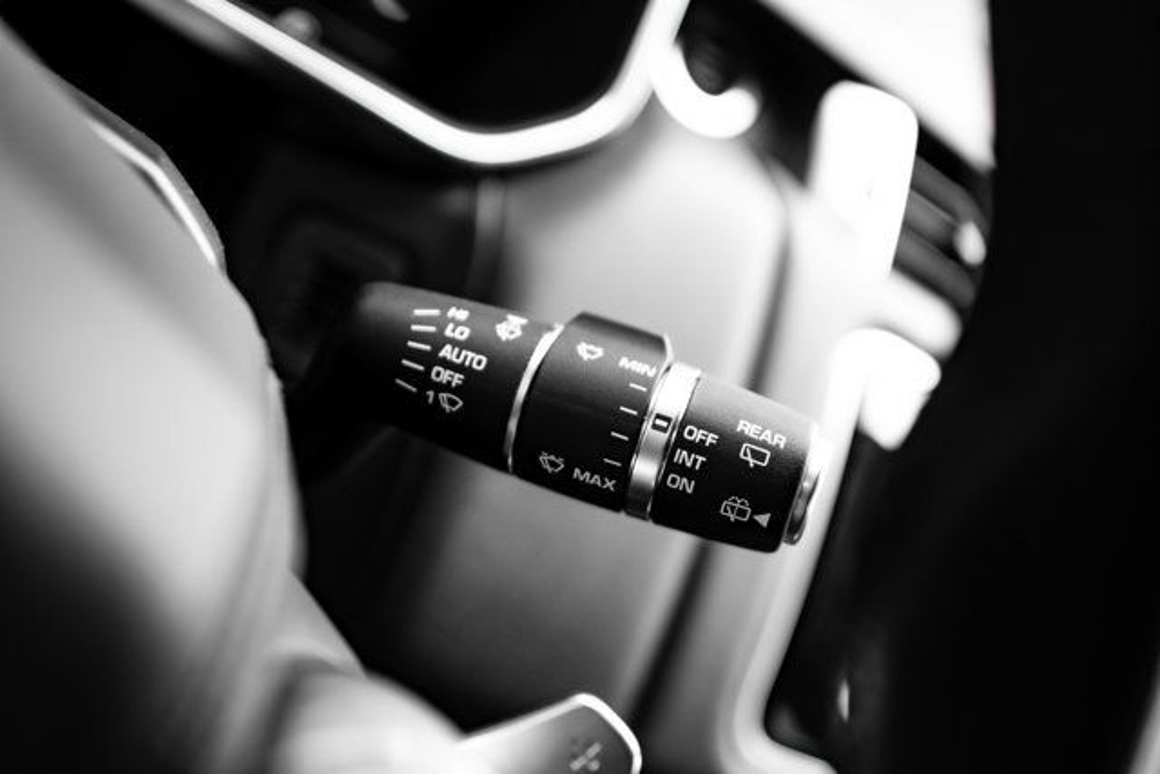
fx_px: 1289
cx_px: 580
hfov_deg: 48.4
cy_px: 387
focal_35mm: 40
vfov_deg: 33.4
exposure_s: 1/200
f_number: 2.8
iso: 500
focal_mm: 40
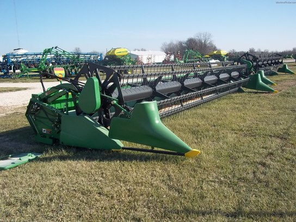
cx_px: 148
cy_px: 111
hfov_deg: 51.4
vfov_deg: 39.7
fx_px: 308
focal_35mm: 36
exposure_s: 1/160
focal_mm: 6.5
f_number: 8
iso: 80
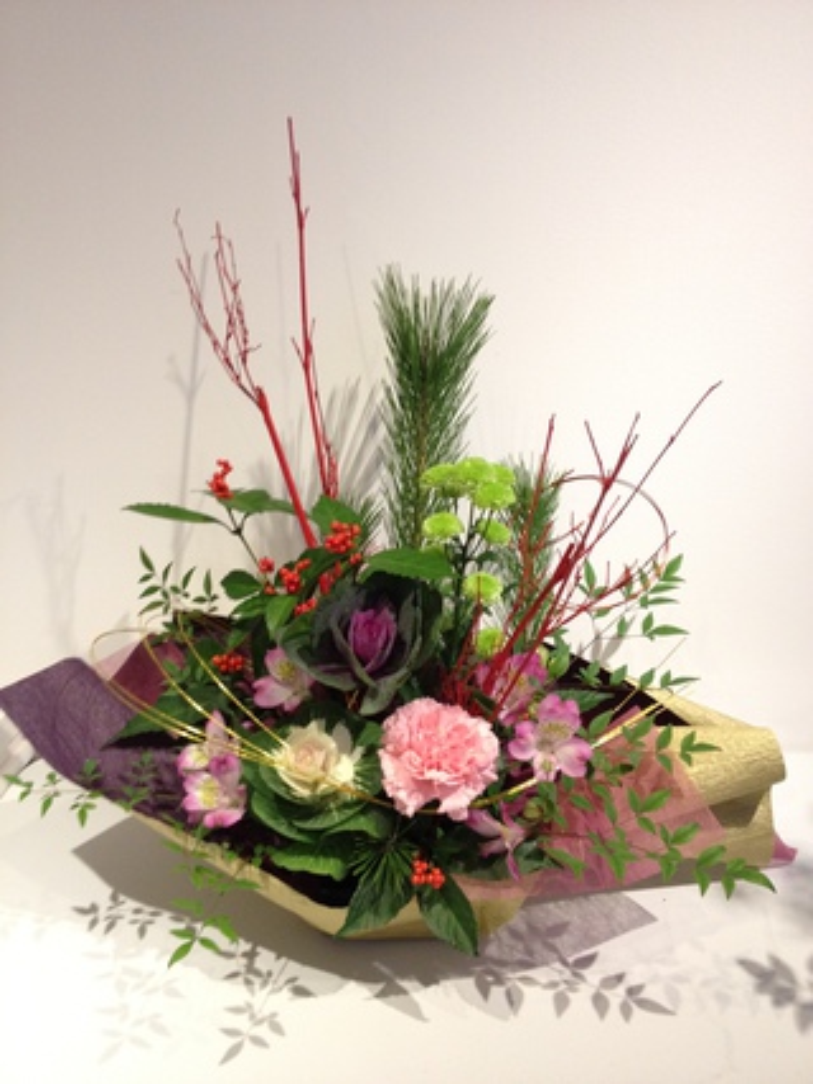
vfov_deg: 52.6
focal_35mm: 35
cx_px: 406
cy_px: 542
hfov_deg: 40.7
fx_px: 1097
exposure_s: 1/20
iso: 200
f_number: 2.4
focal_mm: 4.28
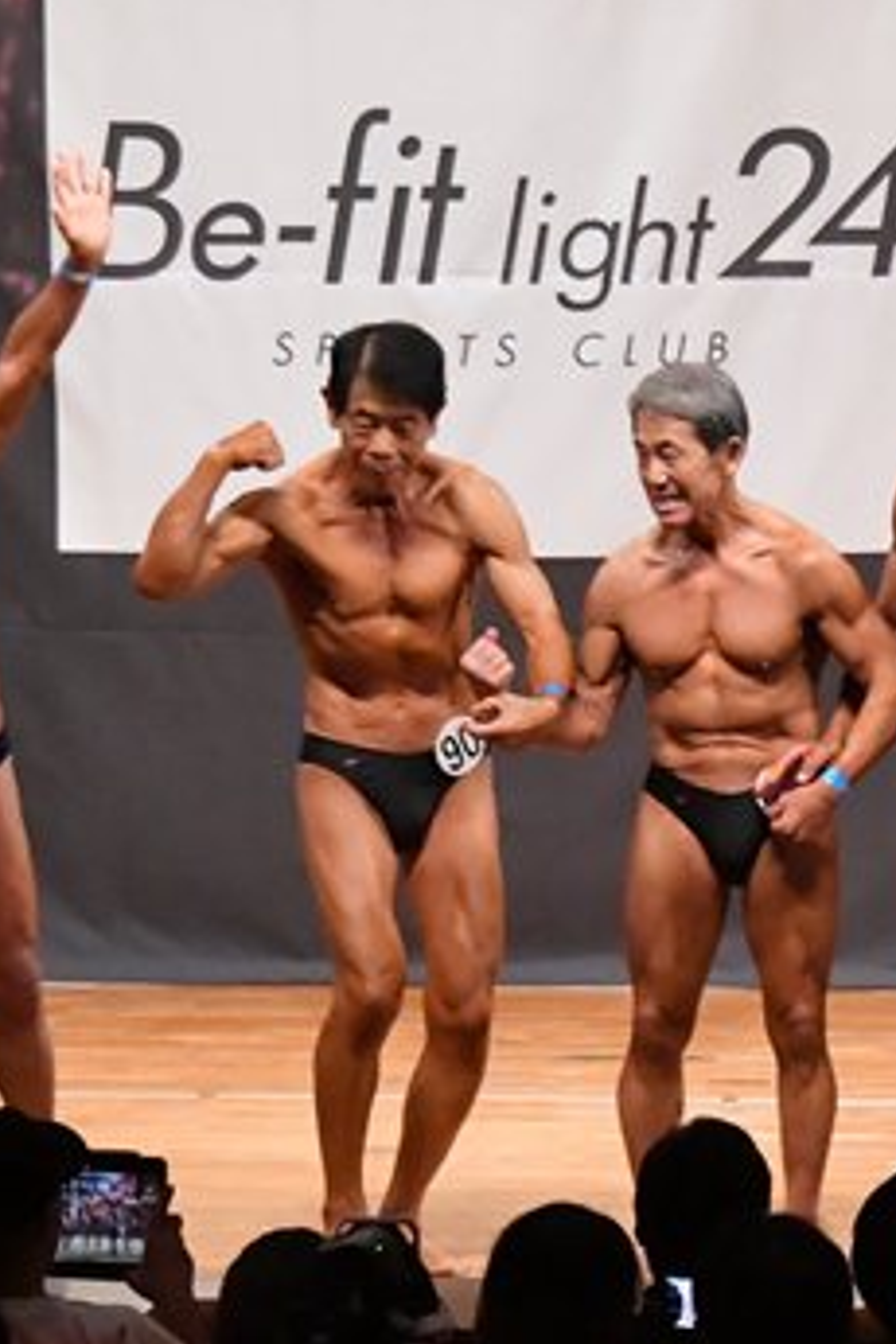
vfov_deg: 6.6
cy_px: 795
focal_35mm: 310
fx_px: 11572
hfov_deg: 4.4
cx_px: 972
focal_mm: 92
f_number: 5.6
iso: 10000
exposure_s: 1/400
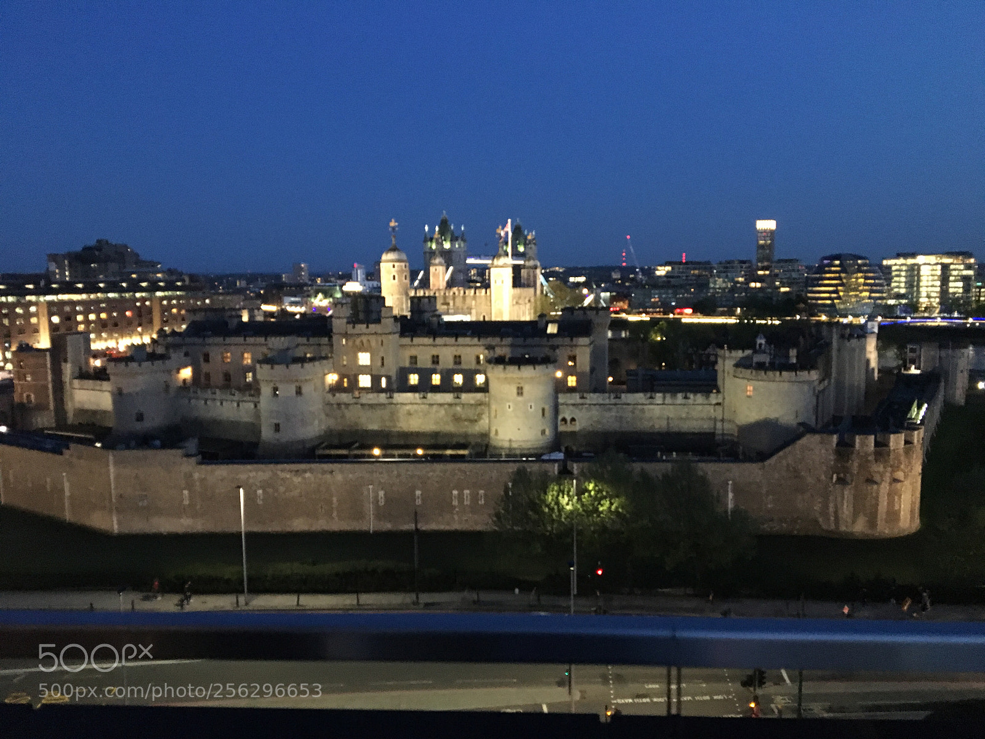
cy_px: 370
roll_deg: +0.2
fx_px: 825
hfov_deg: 61.7
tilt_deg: -6.5
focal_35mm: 29
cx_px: 492
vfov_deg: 48.2
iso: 500
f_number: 2.2
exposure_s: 1/17
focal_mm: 4.15
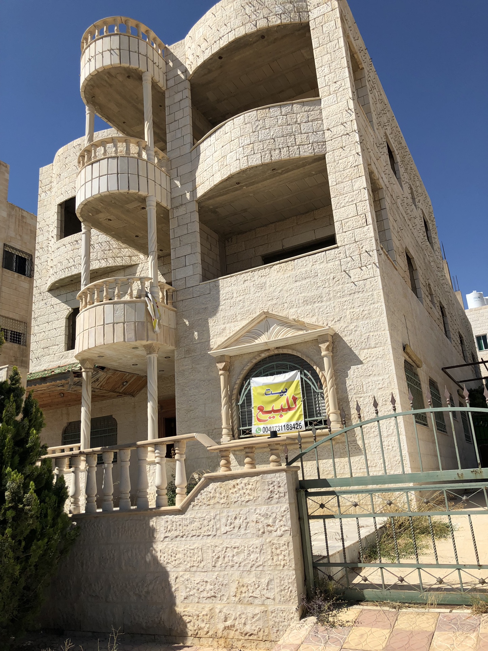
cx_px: 244
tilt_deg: +15.1
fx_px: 526
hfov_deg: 49.7
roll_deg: +3.4
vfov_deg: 63.4
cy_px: 326
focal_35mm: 28
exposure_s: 1/3436
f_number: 1.8
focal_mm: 3.99
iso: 25
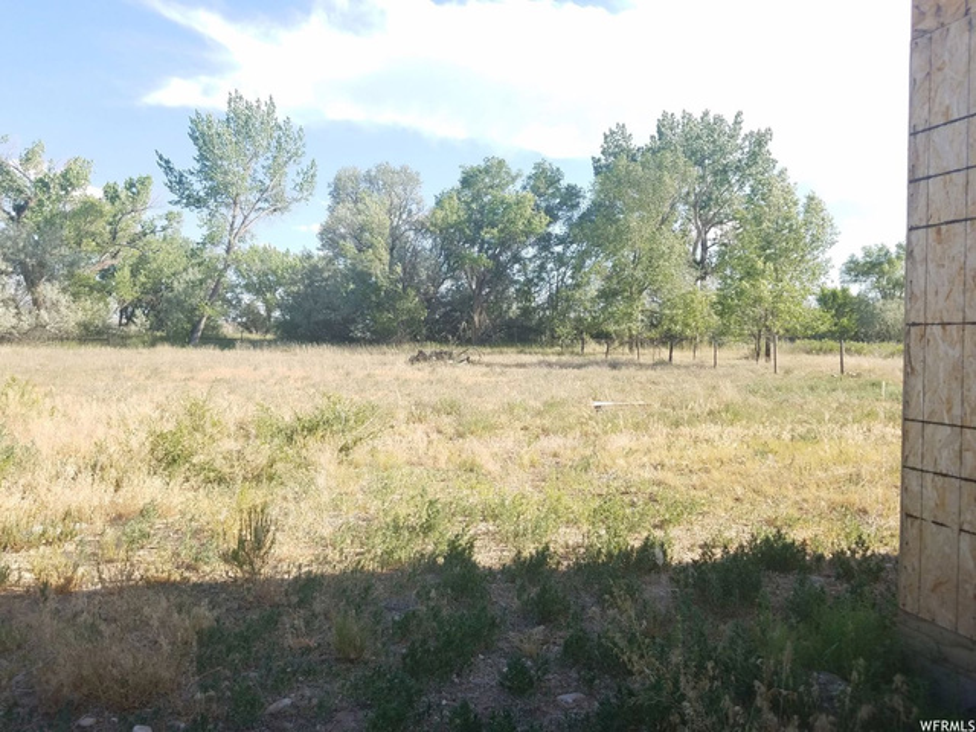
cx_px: 488
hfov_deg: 67.3
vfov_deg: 53.1
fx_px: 733
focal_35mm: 26
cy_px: 366
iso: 50
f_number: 1.7
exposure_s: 1/1006
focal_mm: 4.2
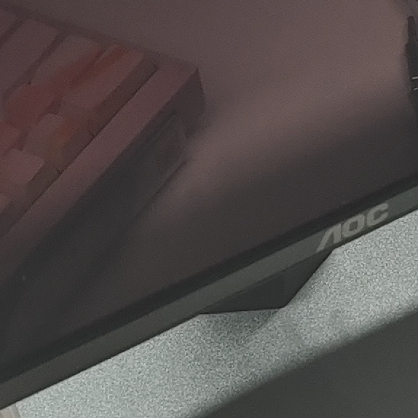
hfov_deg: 12.0
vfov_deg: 11.8
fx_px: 1981
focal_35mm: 145
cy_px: -68
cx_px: 353
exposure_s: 1/50
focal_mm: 6.45
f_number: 1.68
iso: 549
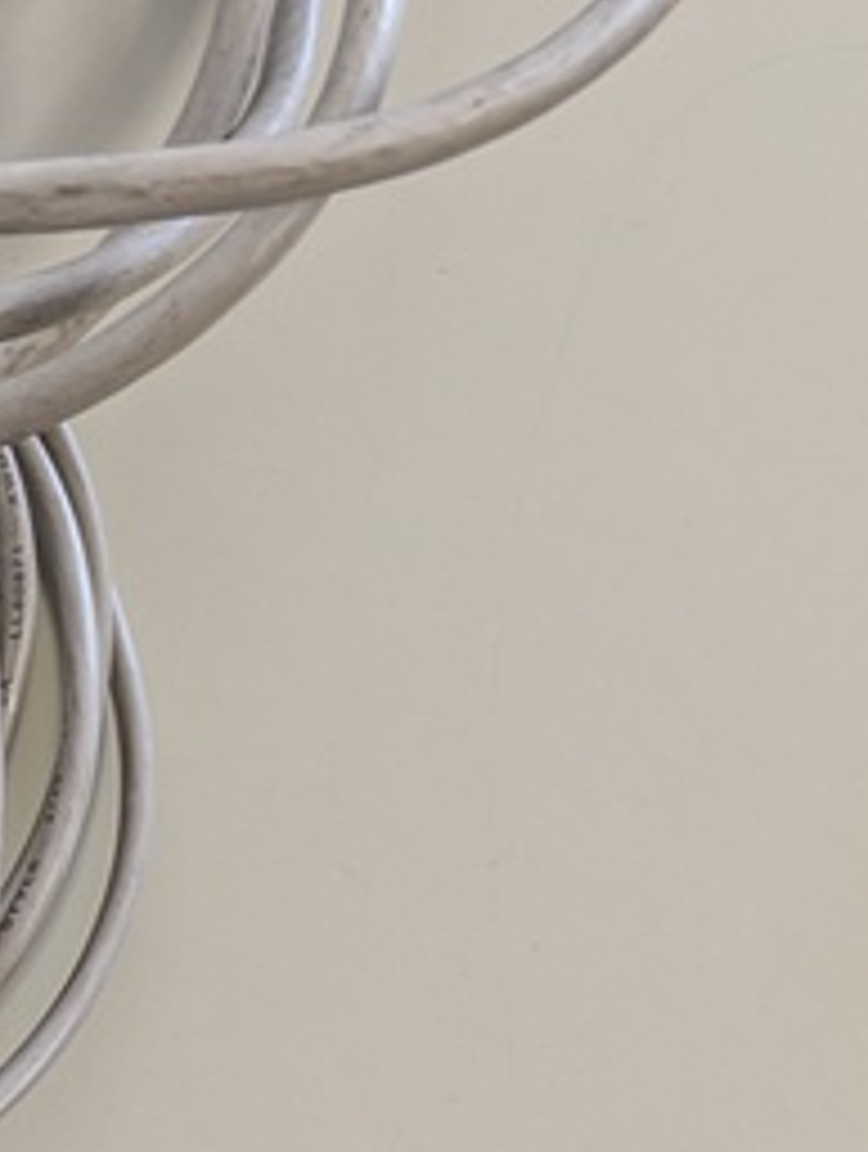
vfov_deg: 24.9
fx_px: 2599
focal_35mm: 78
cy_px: 752
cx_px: -304
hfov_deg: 17.6
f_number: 1.89
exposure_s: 1/25
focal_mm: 5.43
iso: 85
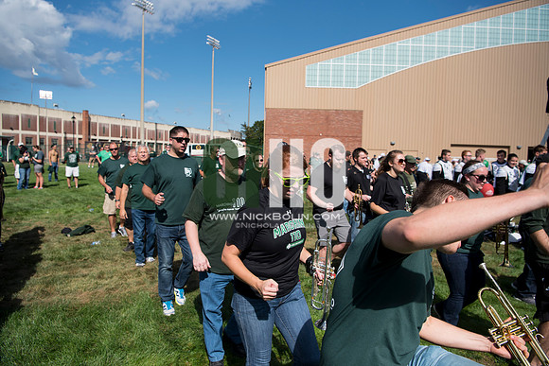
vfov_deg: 53.2
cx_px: 274
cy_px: 183
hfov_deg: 73.7
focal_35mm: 24
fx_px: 366
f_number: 4.5
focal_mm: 24
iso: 250
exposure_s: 1/2500
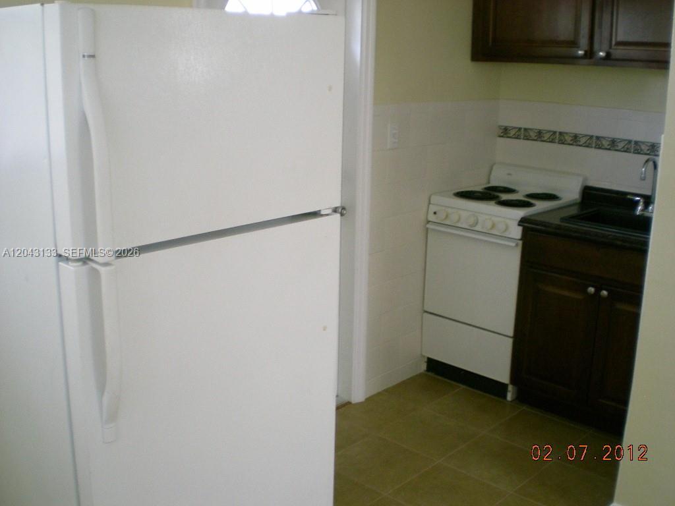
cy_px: 253
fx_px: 741
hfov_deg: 49.0
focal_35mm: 38
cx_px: 338
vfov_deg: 37.7
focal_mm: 6.3
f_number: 3.1
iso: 200
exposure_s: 1/50.8
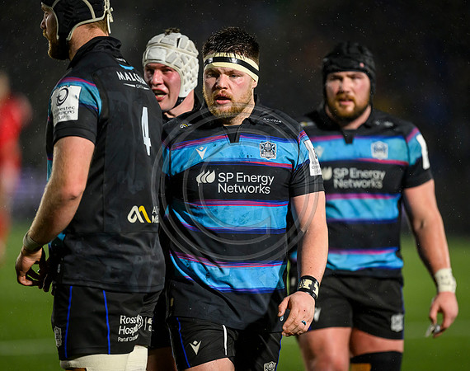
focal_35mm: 447
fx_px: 6183
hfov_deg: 4.4
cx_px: 245
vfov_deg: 3.4
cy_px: 186
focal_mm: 400
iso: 4000
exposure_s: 1/2000
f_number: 3.2
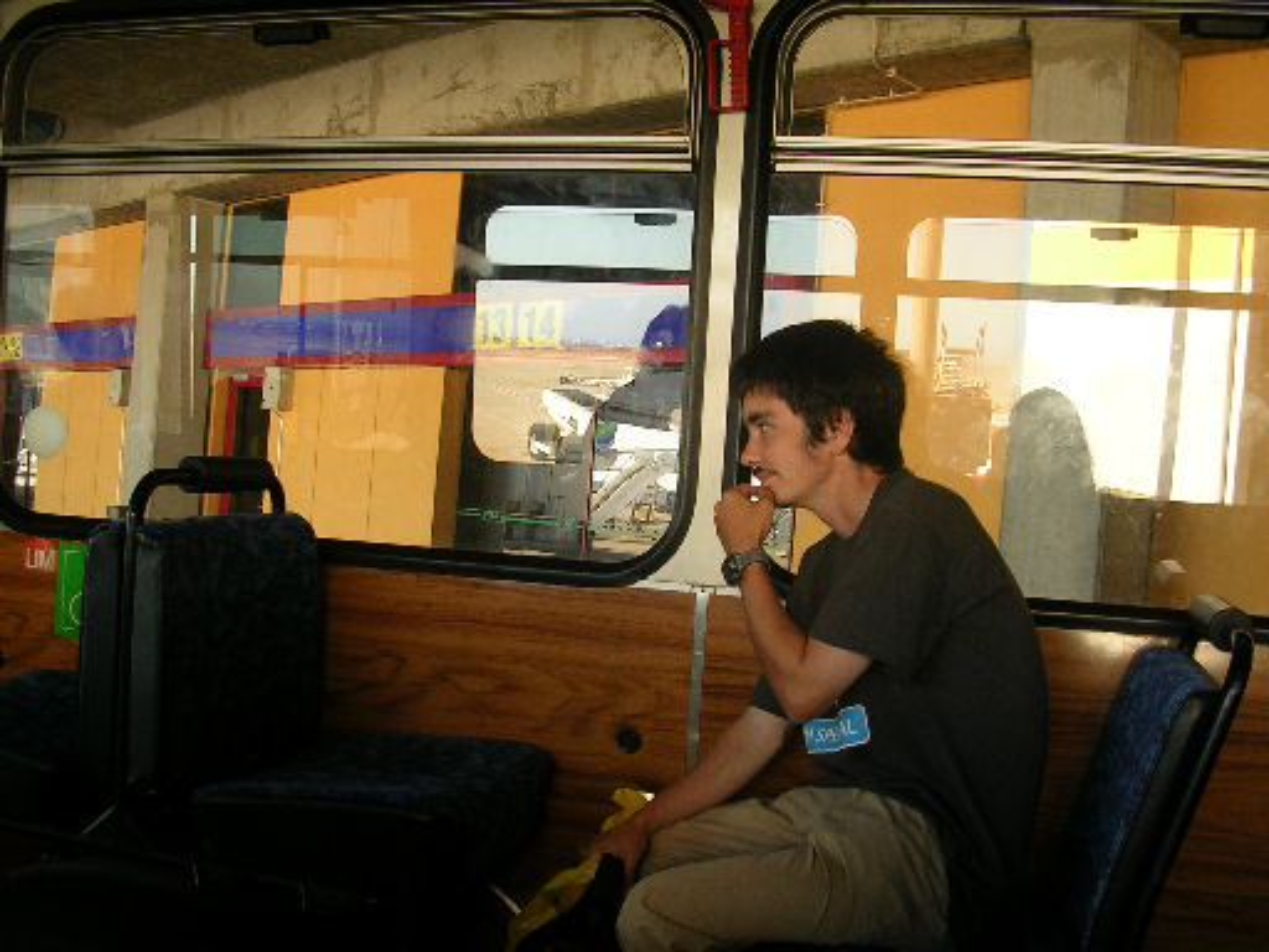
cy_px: 476
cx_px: 634
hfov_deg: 49.0
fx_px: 1393
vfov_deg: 37.7
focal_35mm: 38
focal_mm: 5.8
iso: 50
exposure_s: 1/50
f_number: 2.8
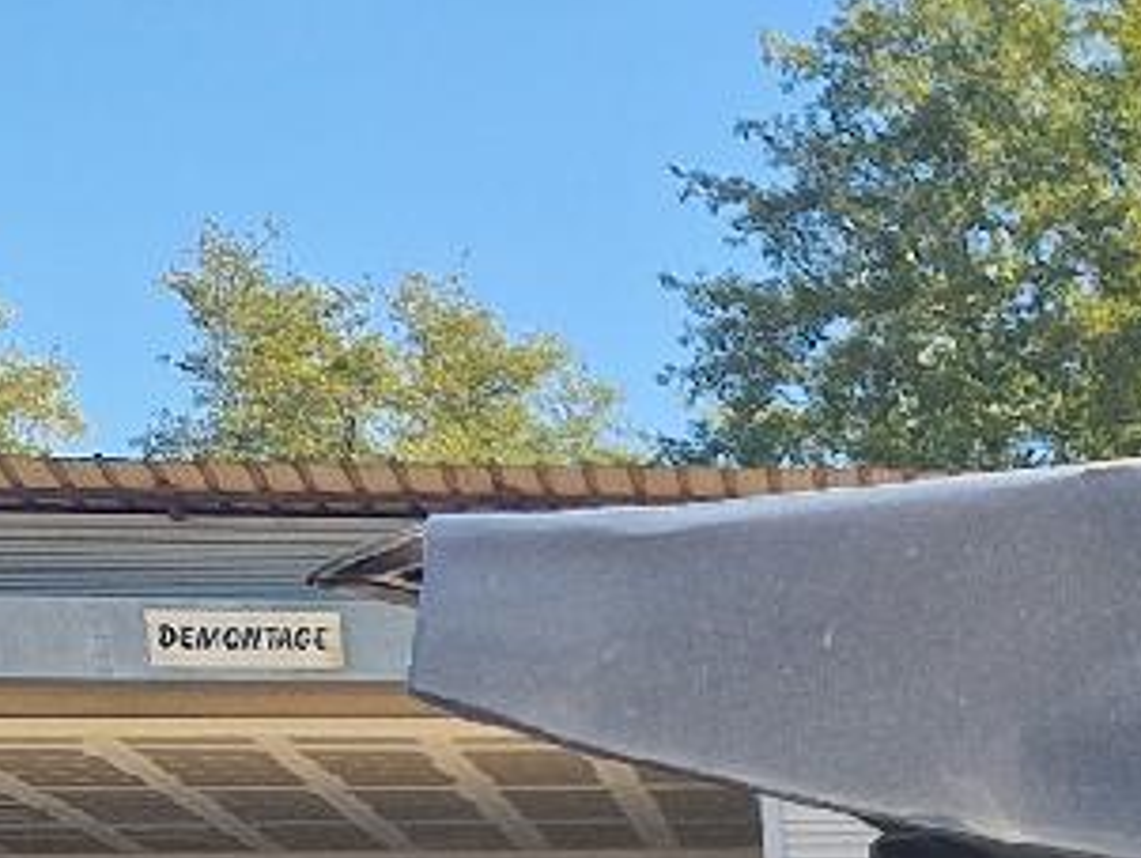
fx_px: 4519
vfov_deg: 9.8
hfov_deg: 12.2
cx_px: 2516
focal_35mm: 137
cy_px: 1916
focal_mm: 5.4
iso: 50
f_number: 1.8
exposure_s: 1/526
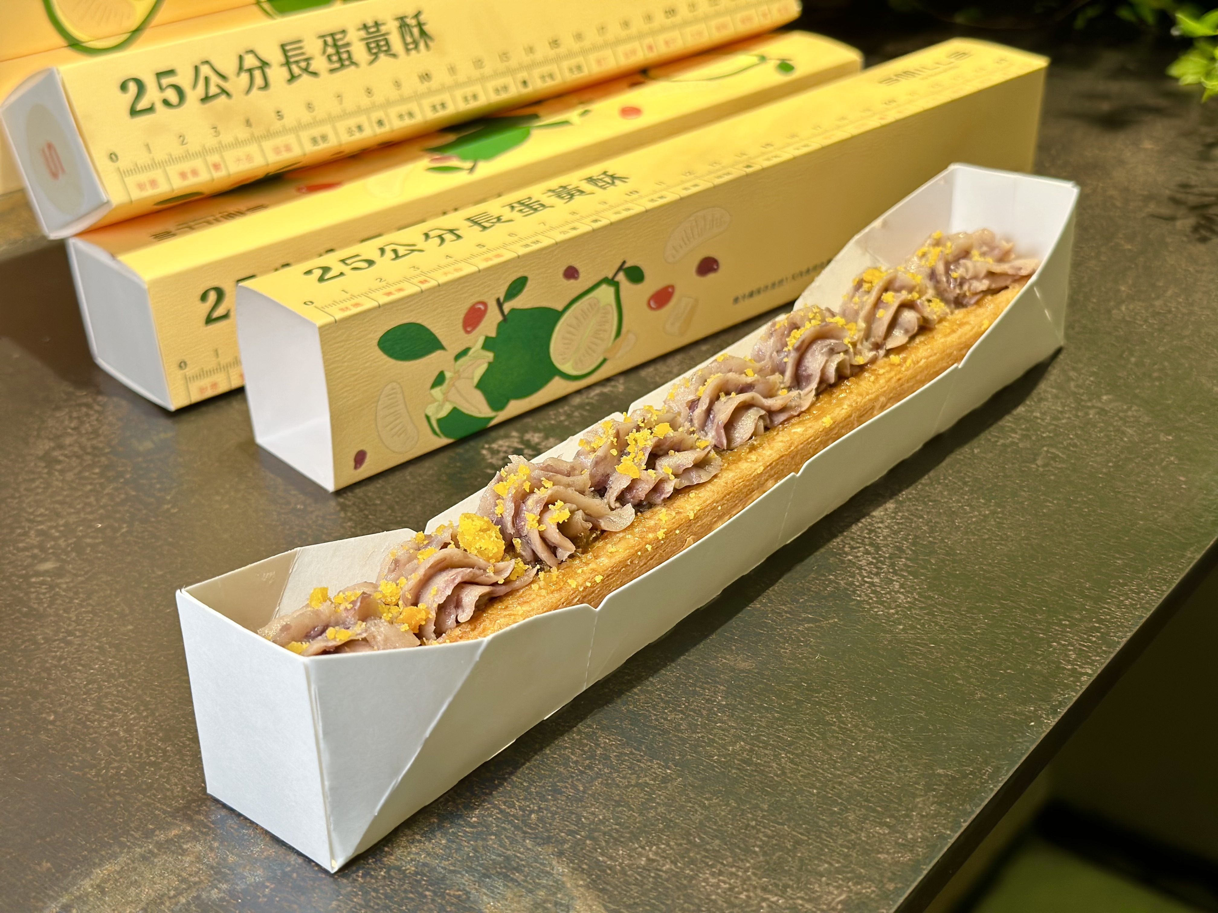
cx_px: 609
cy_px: 456
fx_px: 1689
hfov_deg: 39.7
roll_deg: +2.0
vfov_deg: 30.3
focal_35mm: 48
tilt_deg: -30.3
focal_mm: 6.86
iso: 125
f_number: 1.78
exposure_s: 1/120
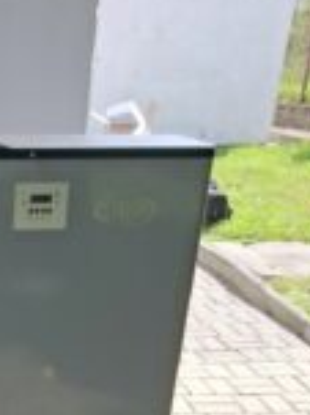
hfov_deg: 20.8
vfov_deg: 27.4
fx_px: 765
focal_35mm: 64
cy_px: 470
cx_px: -97
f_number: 1.8
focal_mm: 5.54
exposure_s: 1/838
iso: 50
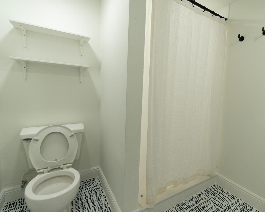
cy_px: 104
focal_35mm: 19
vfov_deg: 70.8
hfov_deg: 81.9
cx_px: 164
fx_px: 149
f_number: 5
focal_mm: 16
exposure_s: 1/100
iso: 500
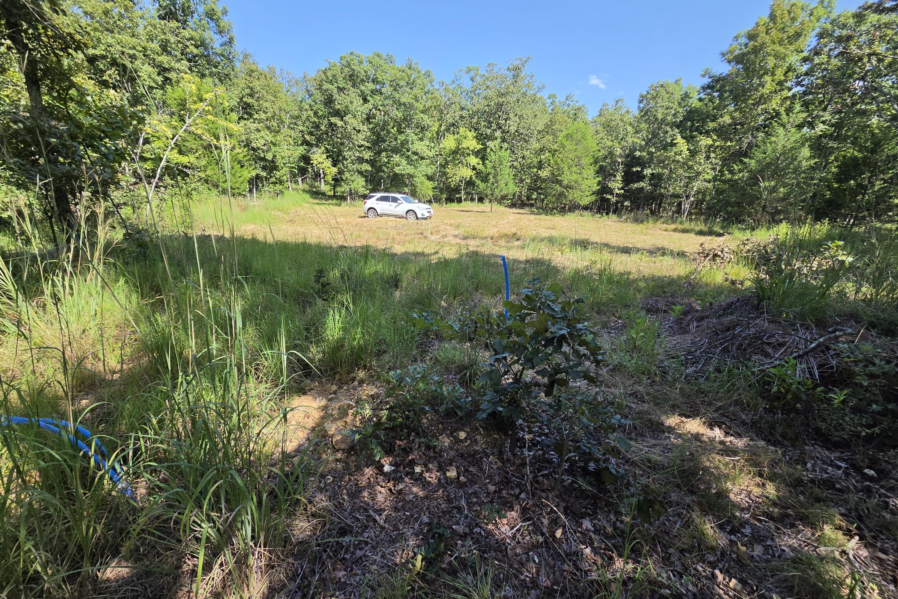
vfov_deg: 81.2
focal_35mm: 14
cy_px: 295
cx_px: 447
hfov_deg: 104.2
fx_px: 349
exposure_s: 1/1576
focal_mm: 2.2
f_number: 2.2
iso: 100
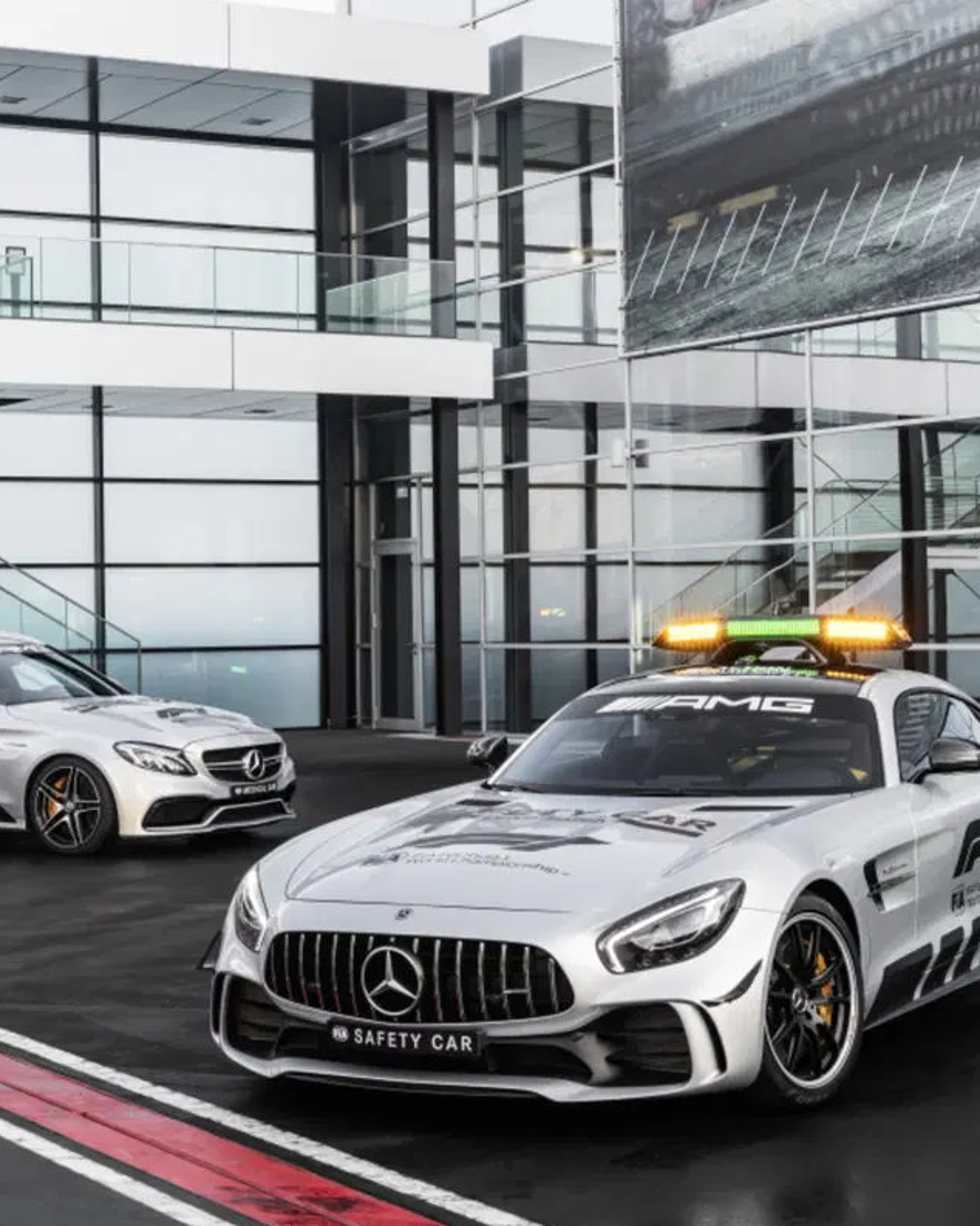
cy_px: 617
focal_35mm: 71
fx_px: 2575
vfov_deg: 26.8
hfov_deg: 21.5
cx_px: 364
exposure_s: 1/13
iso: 100
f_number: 16
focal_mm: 50
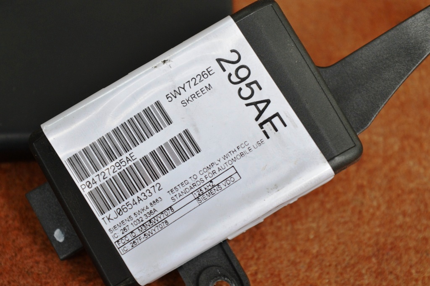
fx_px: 985
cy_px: 143
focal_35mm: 82
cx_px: 215
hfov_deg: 24.6
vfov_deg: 16.5
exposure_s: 1/60
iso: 800
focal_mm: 55
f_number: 5.6
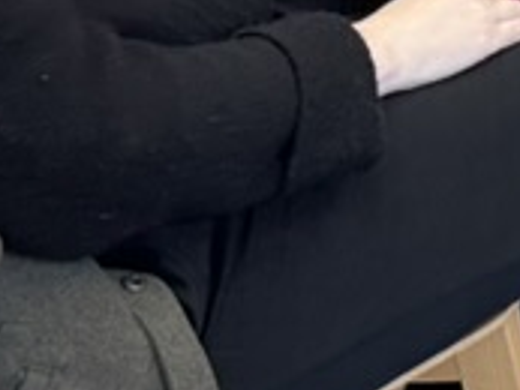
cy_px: -687
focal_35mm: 142
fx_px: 2135
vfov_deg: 8.9
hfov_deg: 10.8
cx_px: 1422
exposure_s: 1/50
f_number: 1.78
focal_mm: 6.76
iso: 160
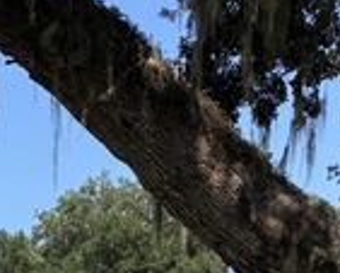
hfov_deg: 16.1
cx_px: -48
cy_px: 553
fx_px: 1158
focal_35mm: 115
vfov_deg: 11.9
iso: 64
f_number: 1.6
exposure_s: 1/3279
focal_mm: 5.96
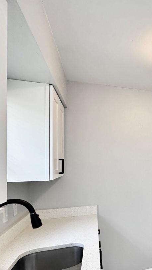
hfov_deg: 31.6
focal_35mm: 30
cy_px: 161
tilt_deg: -0.3
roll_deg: +0.4
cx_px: 189
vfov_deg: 63.8
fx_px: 215
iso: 320
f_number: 2.2
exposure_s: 1/120
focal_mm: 2.22
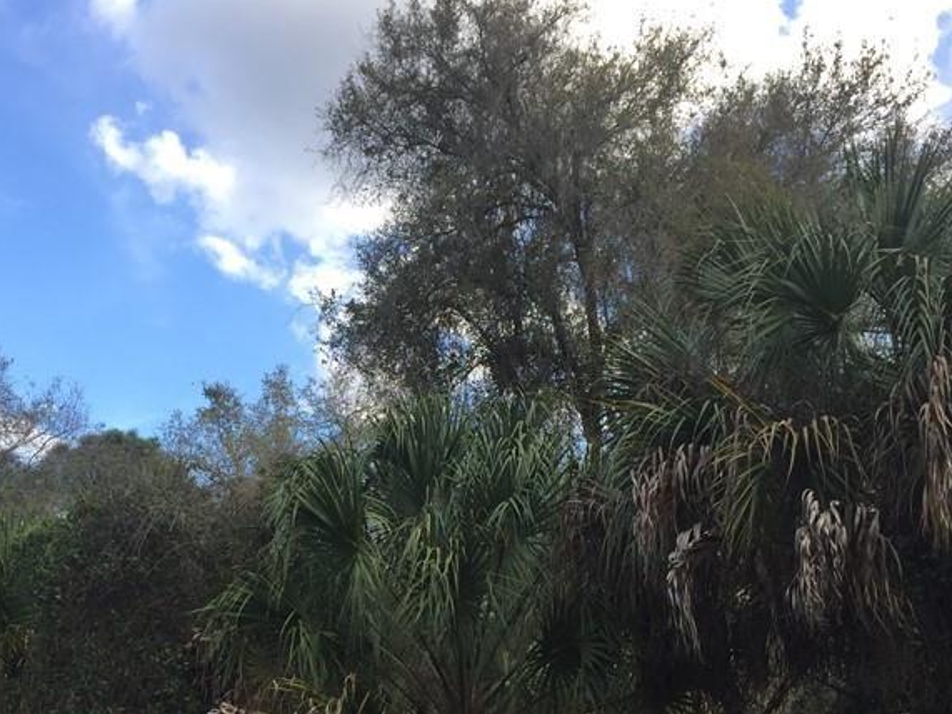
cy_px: 609
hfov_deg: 36.8
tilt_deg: +8.8
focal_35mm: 52
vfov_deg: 27.3
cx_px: 418
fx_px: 1430
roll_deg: -3.9
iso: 32
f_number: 2.2
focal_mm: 4.15
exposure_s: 1/482
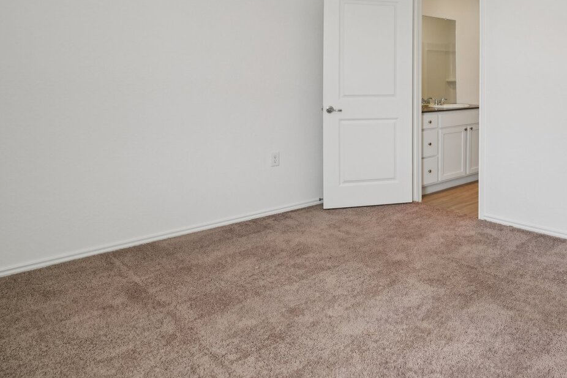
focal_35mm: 28
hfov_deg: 57.9
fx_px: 441
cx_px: 491
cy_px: 77
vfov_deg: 44.2
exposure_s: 1/45
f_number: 8
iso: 400
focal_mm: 16
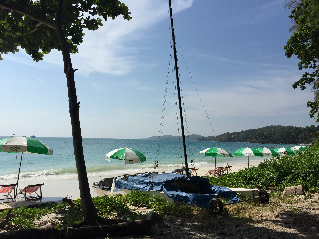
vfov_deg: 48.2
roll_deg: -2.6
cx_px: 160
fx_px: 267
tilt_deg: +3.7
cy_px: 120
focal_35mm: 29
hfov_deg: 61.7
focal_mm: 4.15
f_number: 2.2
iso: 32
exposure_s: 1/5650
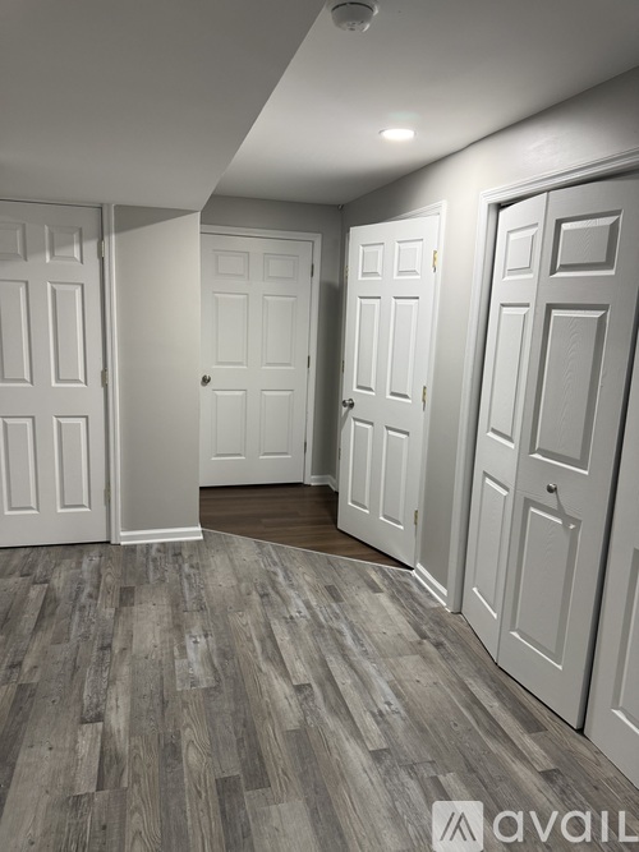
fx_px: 591
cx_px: 320
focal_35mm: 24
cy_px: 426
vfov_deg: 71.6
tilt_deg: -9.8
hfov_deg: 56.8
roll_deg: -2.7
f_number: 1.78
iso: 200
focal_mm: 6.76
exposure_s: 1/60
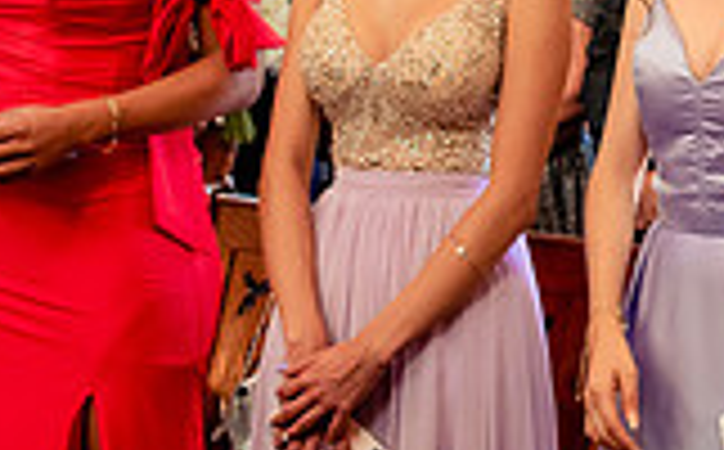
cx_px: 728
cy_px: 20
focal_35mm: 103
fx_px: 2029
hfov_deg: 19.6
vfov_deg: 12.5
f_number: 3.2
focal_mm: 28
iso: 1250
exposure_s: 1/100
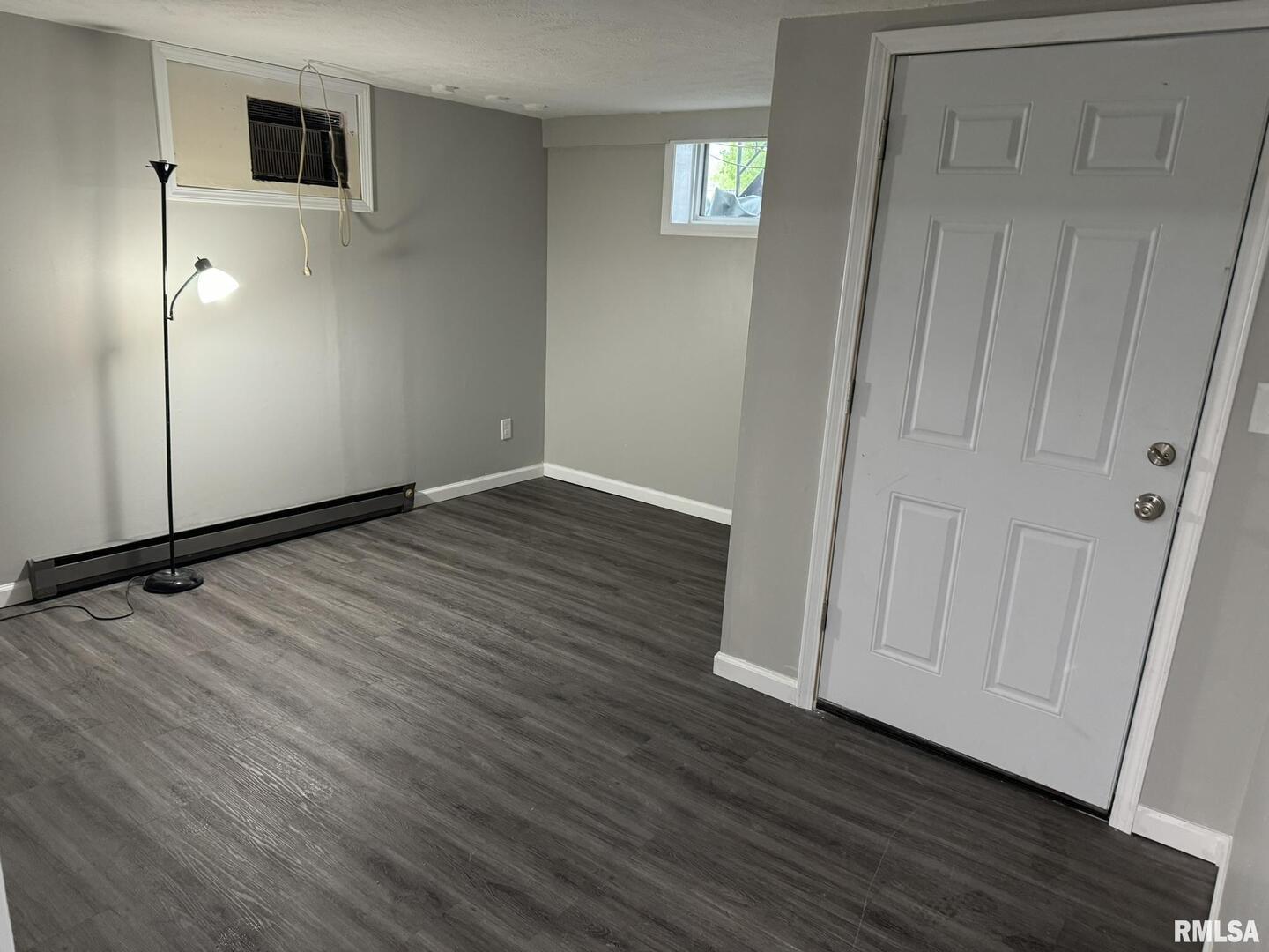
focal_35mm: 24
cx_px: 634
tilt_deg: -15.6
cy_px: 476
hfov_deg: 71.6
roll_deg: -2.8
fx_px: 880
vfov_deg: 56.8
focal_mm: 6.76
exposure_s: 1/60
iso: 400
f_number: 1.78
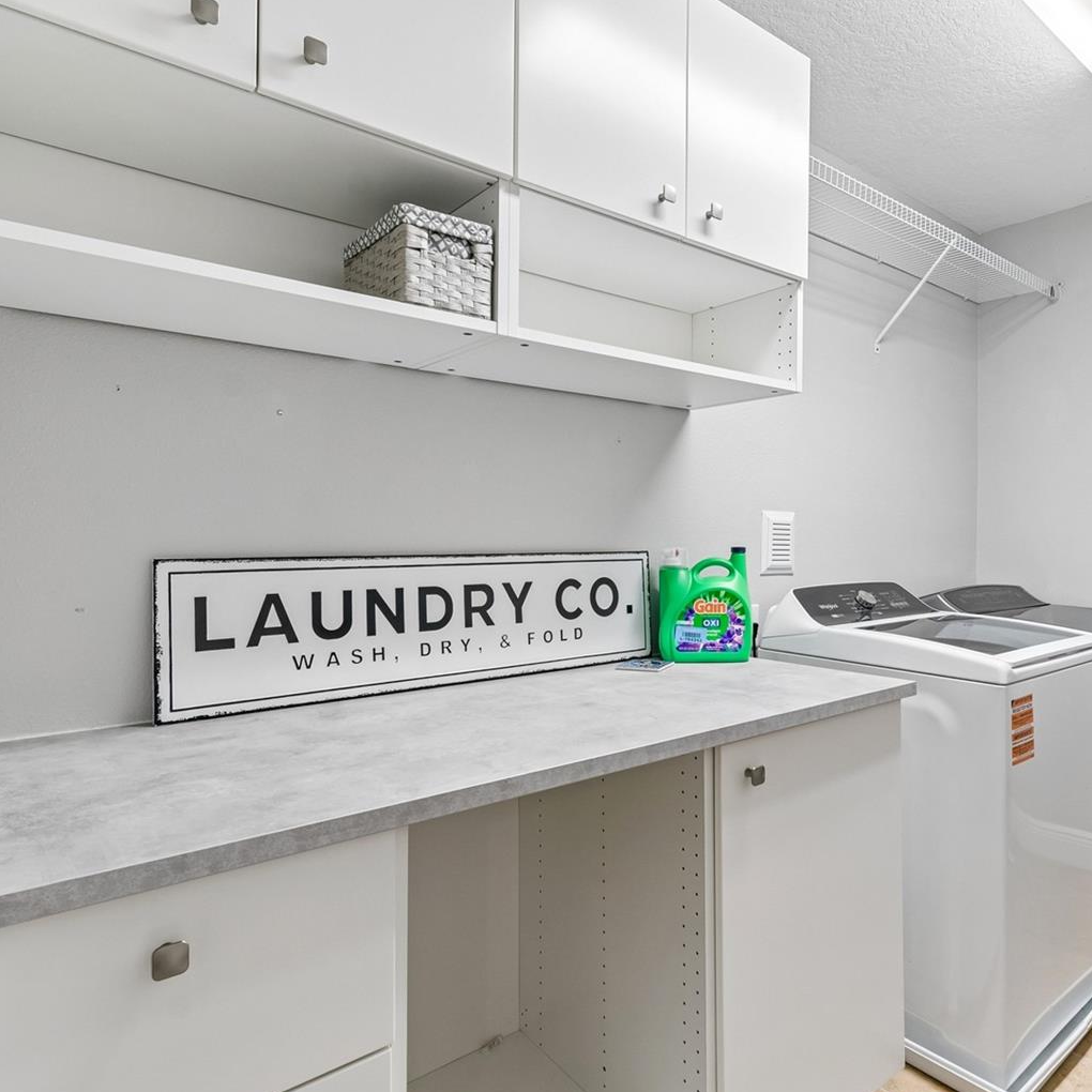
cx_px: 649
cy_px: 530
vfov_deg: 74.8
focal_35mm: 20
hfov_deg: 74.1
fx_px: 714
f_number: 7.1
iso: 100
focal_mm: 10
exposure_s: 1/3.33
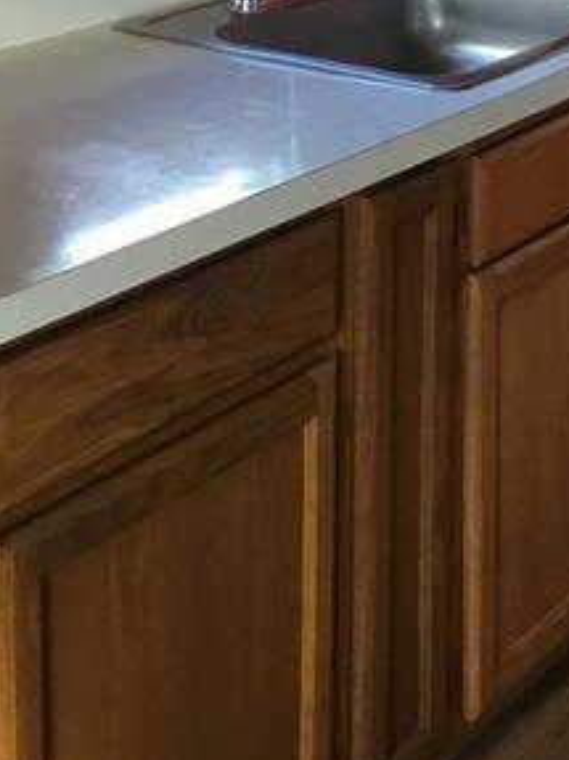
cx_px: 418
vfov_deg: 21.7
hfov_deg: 17.7
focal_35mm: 83
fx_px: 1820
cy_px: -177
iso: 64
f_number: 2.4
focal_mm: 3.3
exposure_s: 1/30
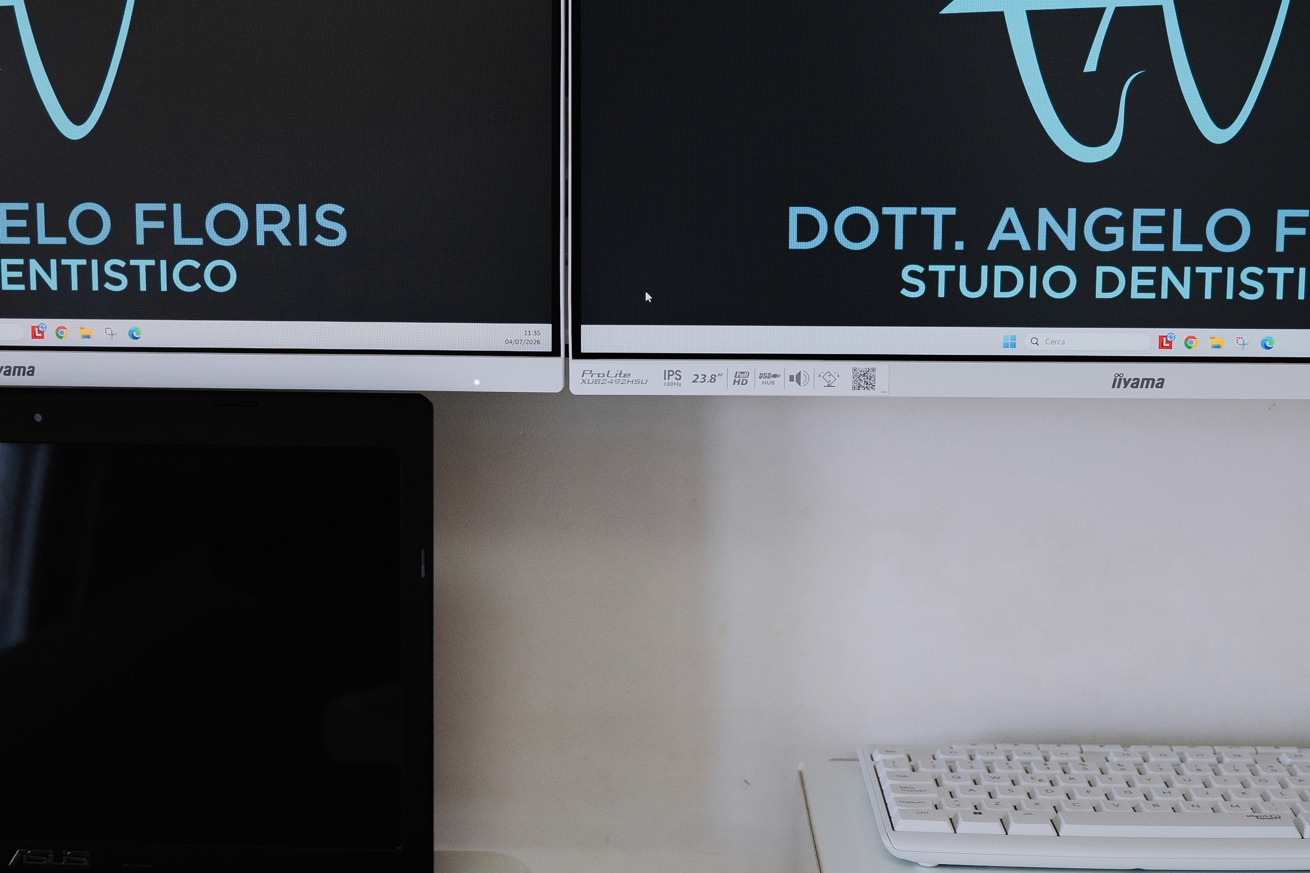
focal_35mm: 60
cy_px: 390
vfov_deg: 22.6
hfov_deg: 33.4
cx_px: 568
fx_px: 2183
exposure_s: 1/320
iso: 1250
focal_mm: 28
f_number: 2.8
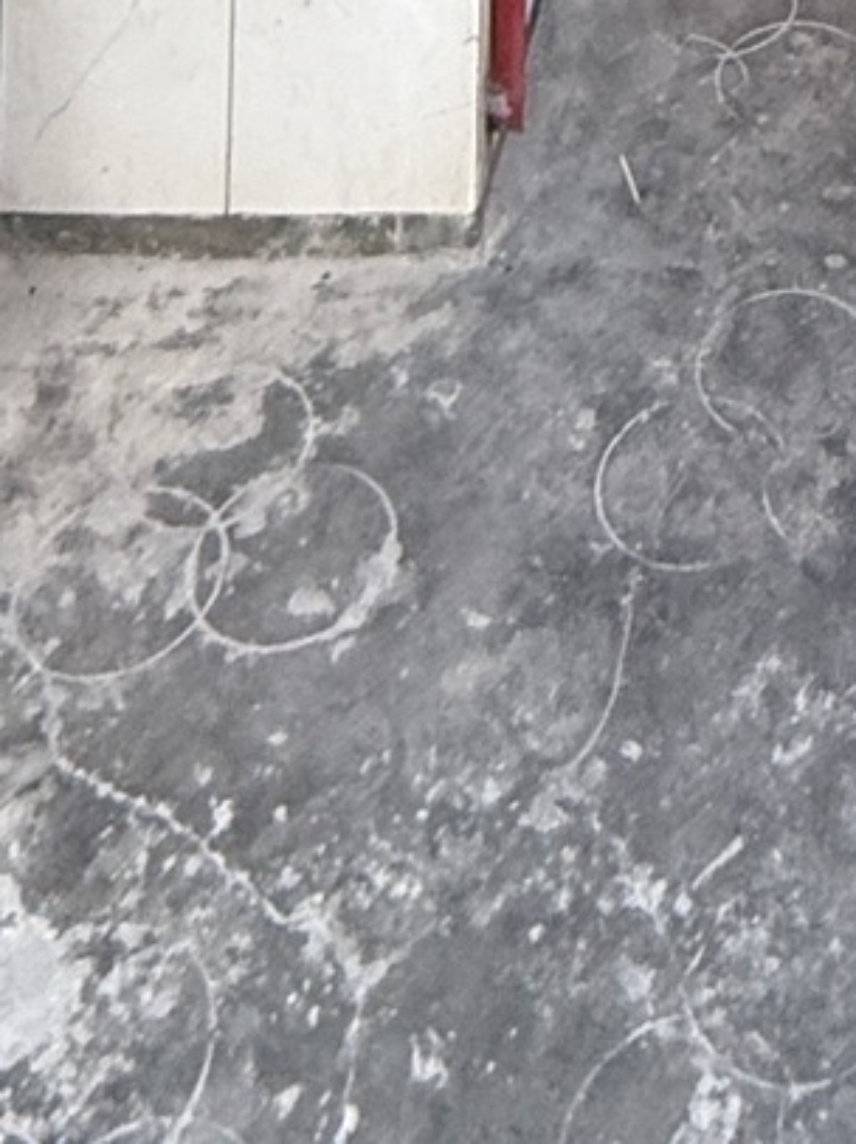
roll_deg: +1.0
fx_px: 2277
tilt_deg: +3.0
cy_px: -1445
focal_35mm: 69
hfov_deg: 20.4
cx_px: 915
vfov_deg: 16.3
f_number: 2.2
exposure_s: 1/99
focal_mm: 2.22
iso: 200
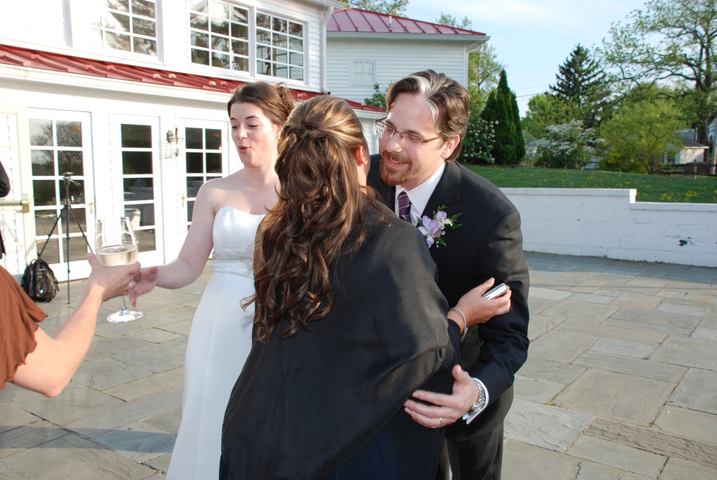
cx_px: 358
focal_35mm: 33
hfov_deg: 57.2
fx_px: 658
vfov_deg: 40.1
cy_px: 240
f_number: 5.6
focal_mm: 22
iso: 140
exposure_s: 1/125
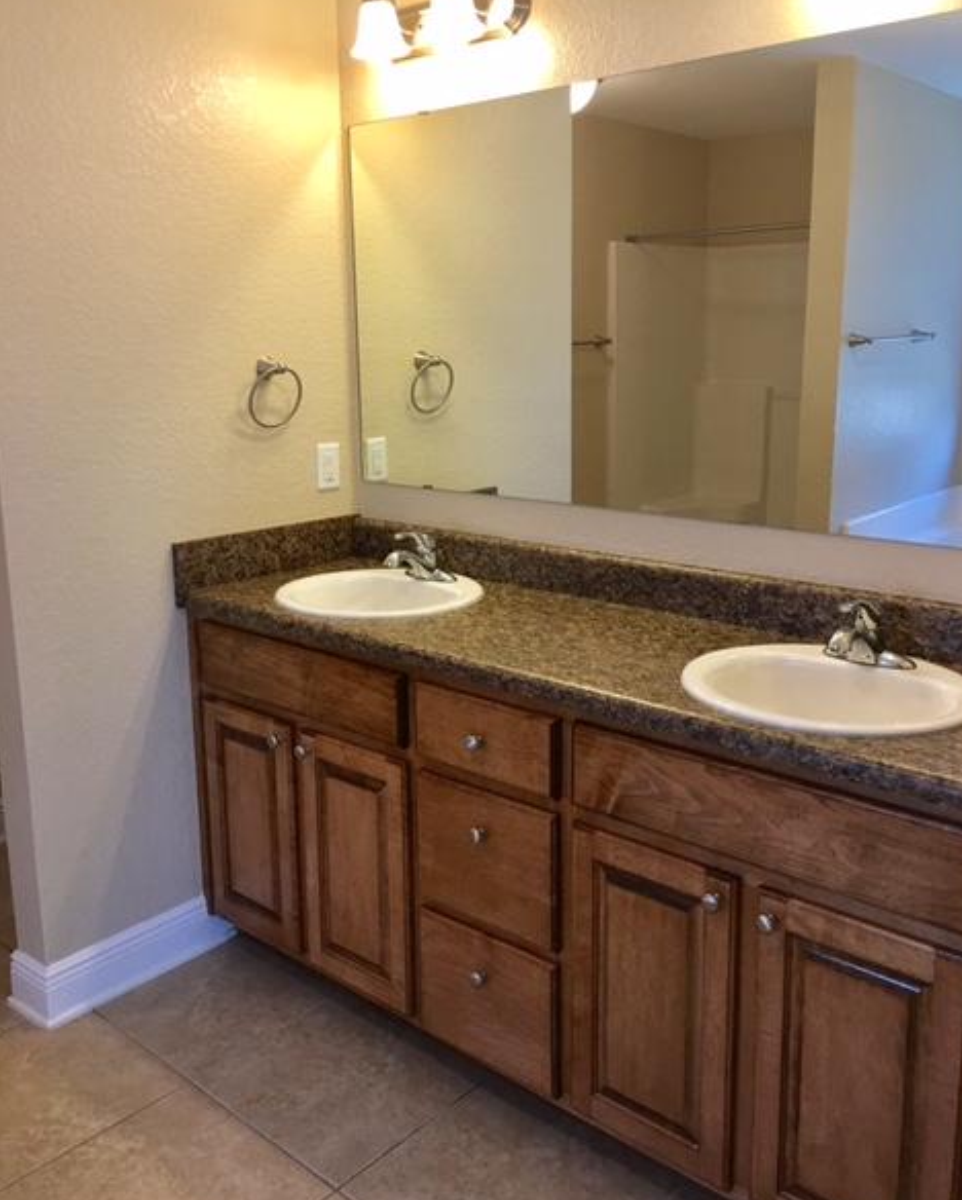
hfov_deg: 47.2
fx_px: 1102
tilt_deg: -10.2
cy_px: 567
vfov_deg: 57.1
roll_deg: +0.2
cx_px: 487
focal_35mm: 31
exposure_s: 1/30
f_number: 2.2
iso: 40
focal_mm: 4.15
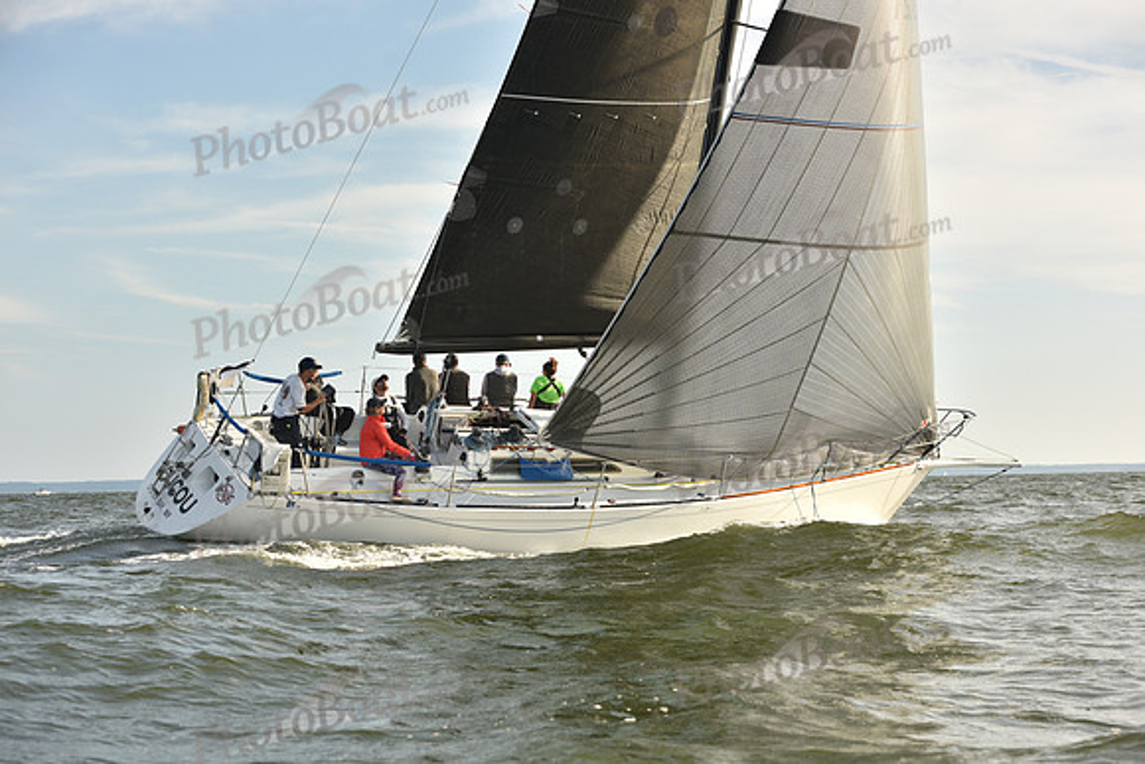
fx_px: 2227
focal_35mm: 70
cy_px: 382
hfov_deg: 28.8
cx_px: 572
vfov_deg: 19.5
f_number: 6.3
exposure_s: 1/800
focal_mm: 70
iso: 250
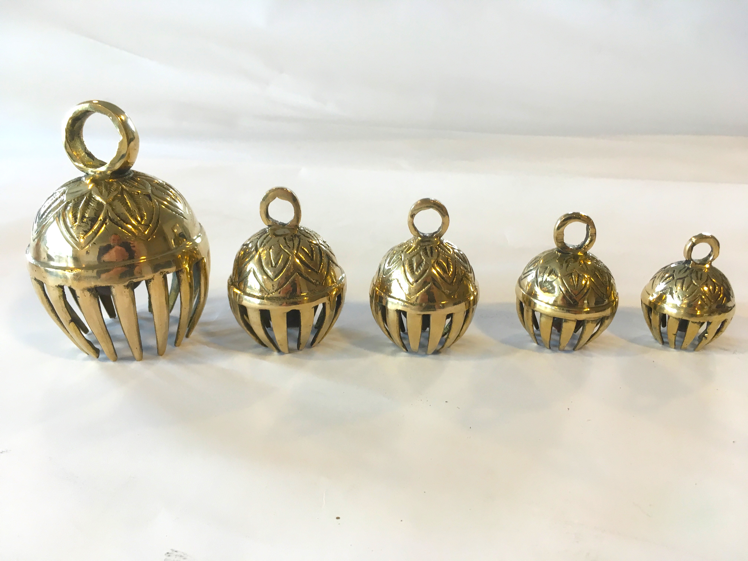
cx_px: 374
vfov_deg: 48.2
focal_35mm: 29
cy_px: 280
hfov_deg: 61.7
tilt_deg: -23.9
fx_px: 627
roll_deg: +0.3
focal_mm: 4.15
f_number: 2.2
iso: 64
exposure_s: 1/33
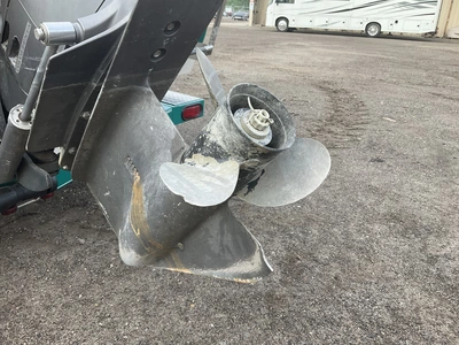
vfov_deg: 48.2
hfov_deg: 61.7
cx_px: 230
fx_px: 385
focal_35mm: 29
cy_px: 172
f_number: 1.8
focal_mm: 3
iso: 25
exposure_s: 1/365
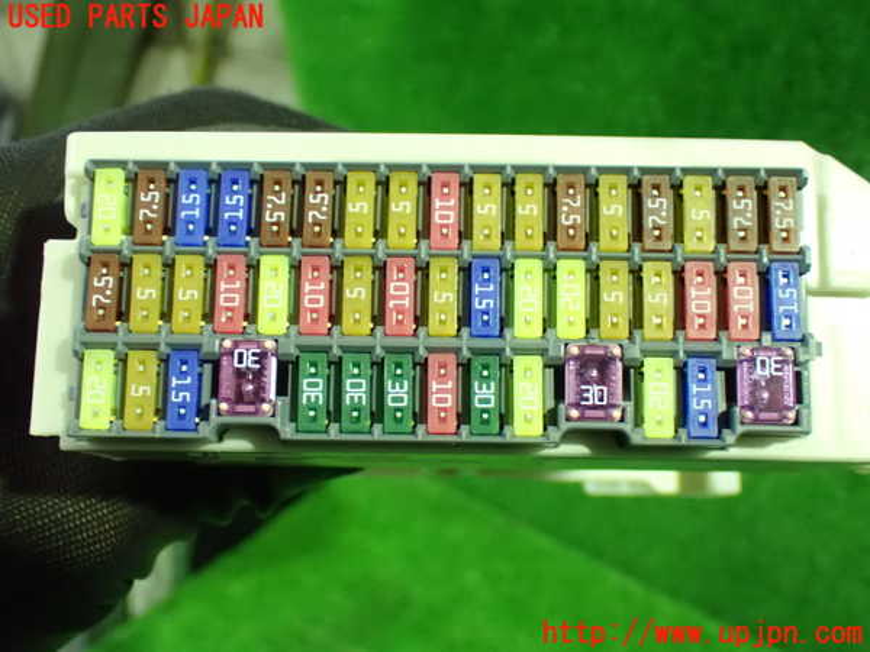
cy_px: 326
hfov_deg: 42.9
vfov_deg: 32.9
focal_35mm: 44
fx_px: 1106
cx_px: 435
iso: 1600
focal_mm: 7.84
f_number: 2.9
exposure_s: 1/40
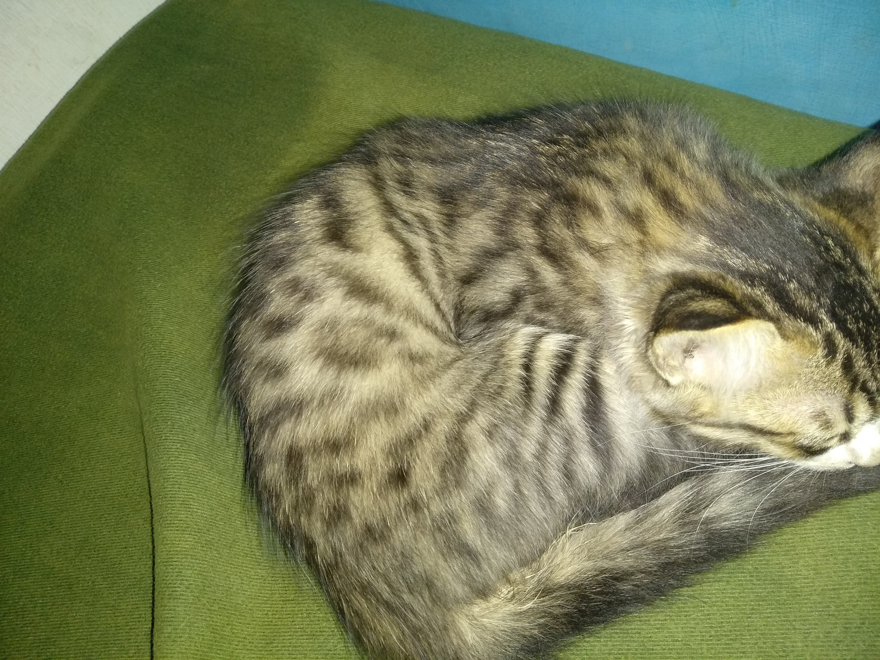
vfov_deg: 53.1
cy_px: 330
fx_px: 661
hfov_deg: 67.3
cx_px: 440
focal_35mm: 26
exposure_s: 1/33
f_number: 2.2
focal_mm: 3.82
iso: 400
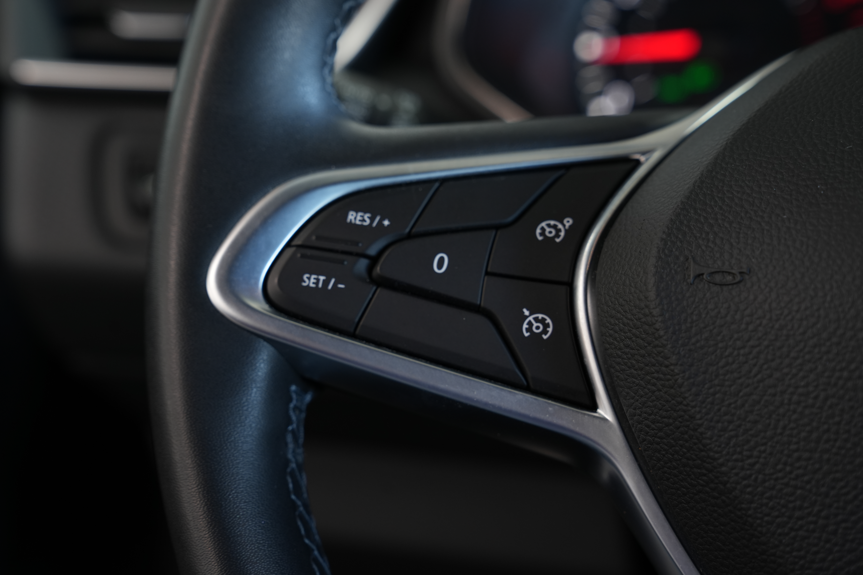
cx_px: 432
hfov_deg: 32.9
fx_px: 1462
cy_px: 288
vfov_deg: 22.3
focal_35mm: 61
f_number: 5.6
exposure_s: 1/20
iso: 800
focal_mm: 61
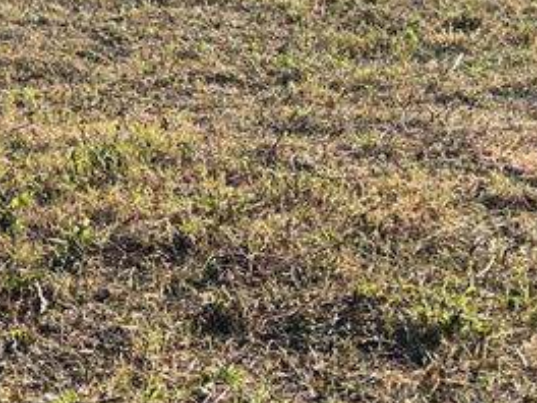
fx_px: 1567
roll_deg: +1.7
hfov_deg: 18.8
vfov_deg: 14.5
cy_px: 51
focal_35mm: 101
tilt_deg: -12.1
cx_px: -22
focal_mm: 5.7
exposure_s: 1/3571
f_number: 1.5
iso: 50
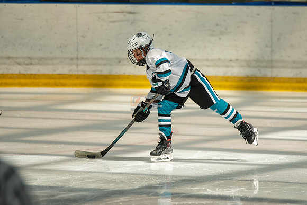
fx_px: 3832
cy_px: 95
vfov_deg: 3.1
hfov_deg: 4.6
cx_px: 179
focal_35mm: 449
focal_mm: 300
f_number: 3.2
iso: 1600
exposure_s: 1/6400
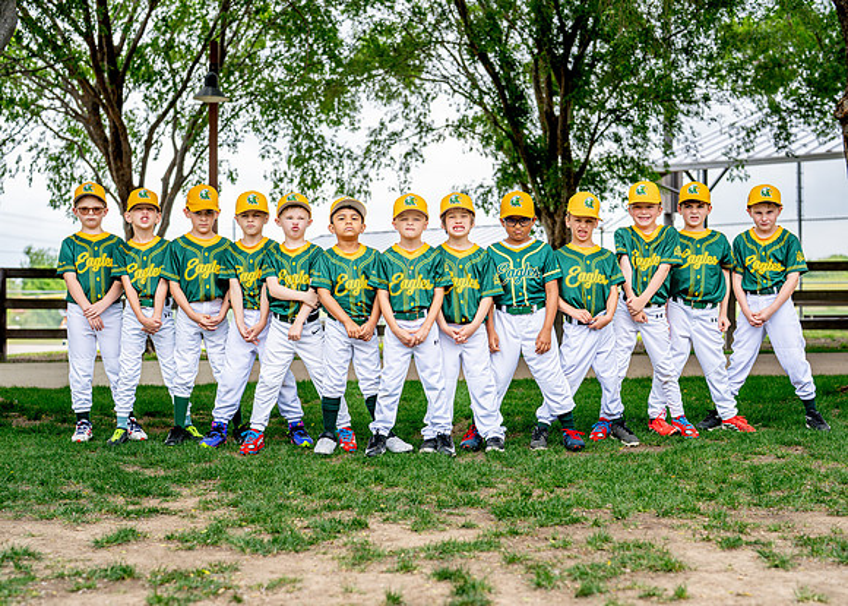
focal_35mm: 57
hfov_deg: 34.2
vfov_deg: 24.8
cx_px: 422
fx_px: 1378
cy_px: 314
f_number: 2.8
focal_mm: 50
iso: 125
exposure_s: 1/640
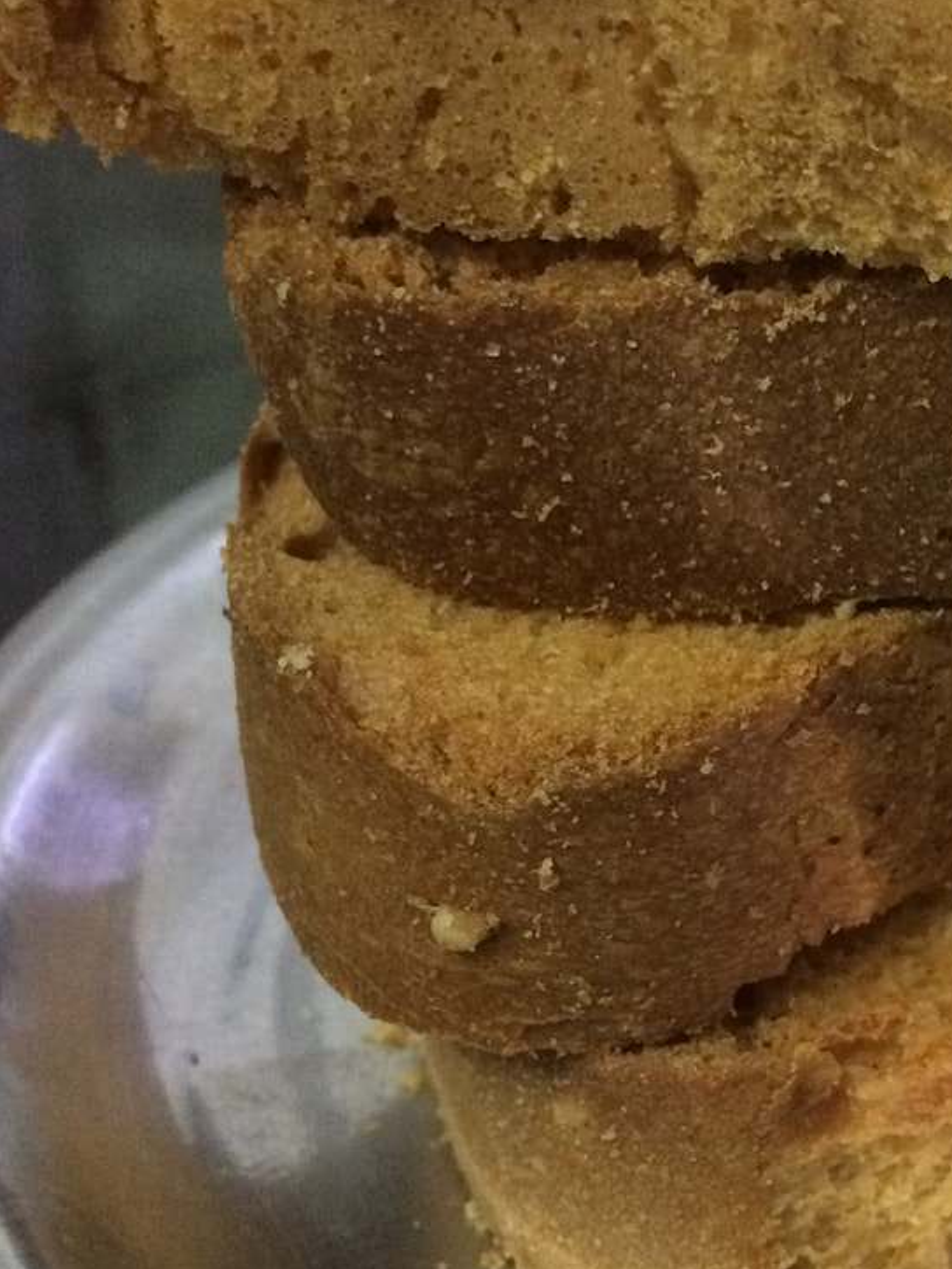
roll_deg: -1.1
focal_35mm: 64
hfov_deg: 21.9
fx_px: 2346
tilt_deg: -32.8
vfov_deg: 30.2
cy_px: 690
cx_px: 990
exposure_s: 1/17
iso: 250
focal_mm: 4.15
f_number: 2.2
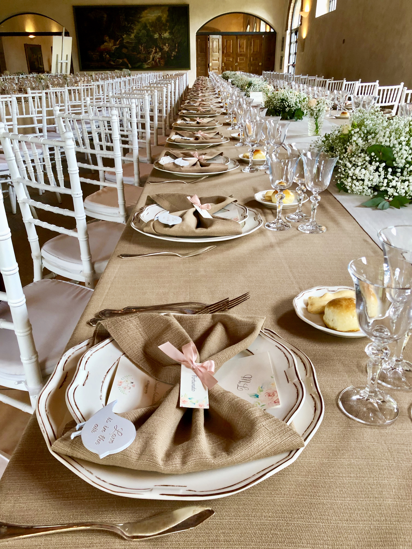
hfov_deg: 49.7
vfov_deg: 63.4
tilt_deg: -22.9
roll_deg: -0.7
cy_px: 274
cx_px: 206
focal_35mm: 28
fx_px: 444
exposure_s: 1/33
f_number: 1.8
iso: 40
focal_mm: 4
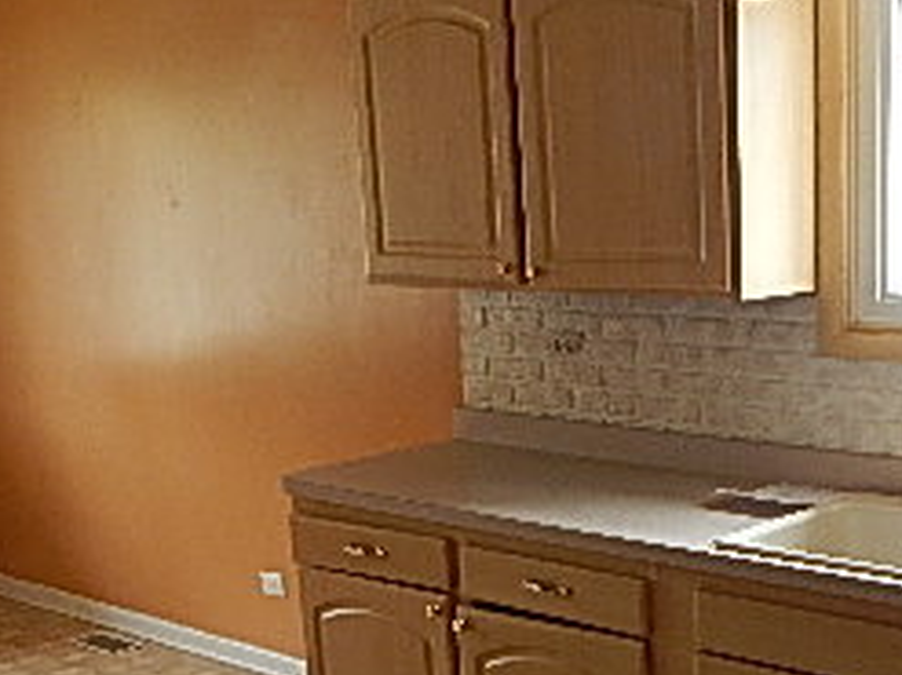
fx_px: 1485
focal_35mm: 57
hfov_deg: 33.1
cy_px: 540
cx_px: 687
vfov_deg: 25.2
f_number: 3
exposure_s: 1/30
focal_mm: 4
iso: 220
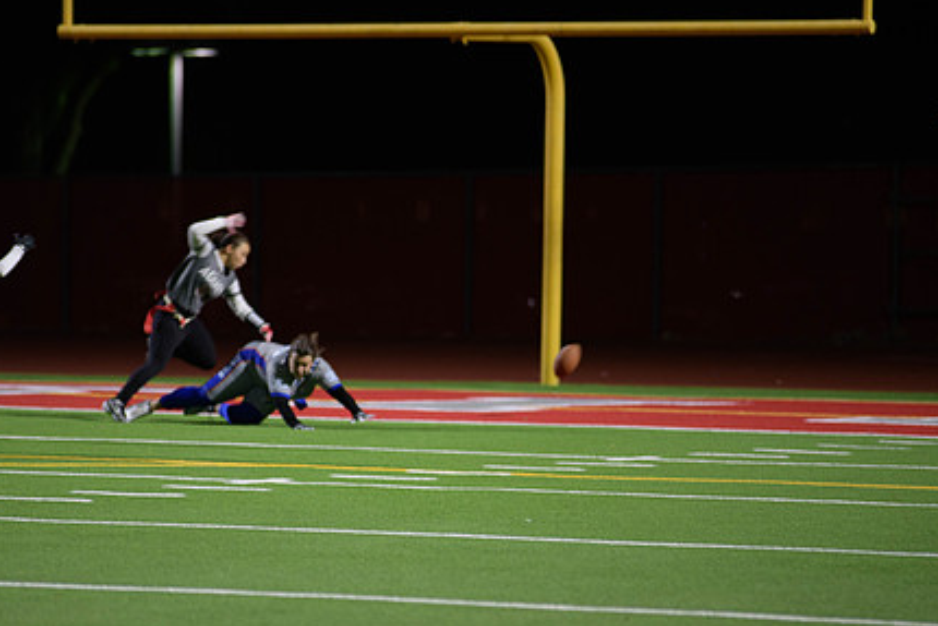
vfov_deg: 5.1
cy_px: 413
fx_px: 7037
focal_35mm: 270
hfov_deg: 7.6
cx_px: 393
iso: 1000
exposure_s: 1/200
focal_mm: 200
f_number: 2.8
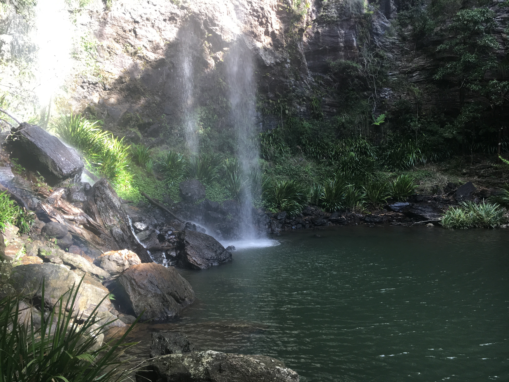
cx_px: 254
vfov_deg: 48.2
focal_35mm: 29
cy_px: 191
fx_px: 426
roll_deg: +2.4
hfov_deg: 61.7
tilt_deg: -0.7
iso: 40
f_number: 2.2
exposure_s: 1/100
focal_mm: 4.15
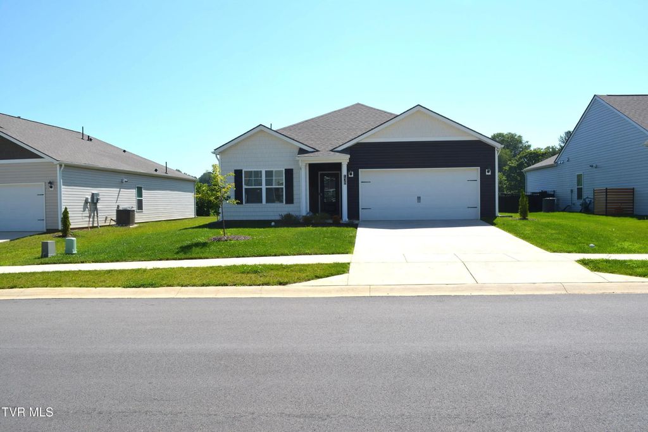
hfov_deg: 67.4
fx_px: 486
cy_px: 216
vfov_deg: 47.9
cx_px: 324
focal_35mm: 27
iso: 100
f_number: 8
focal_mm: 18
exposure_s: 1/250
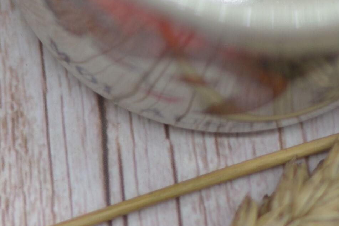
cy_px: -202
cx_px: -11
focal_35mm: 254
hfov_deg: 8.0
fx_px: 2396
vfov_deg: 5.3
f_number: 1.8
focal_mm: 35
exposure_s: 1/500
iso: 100
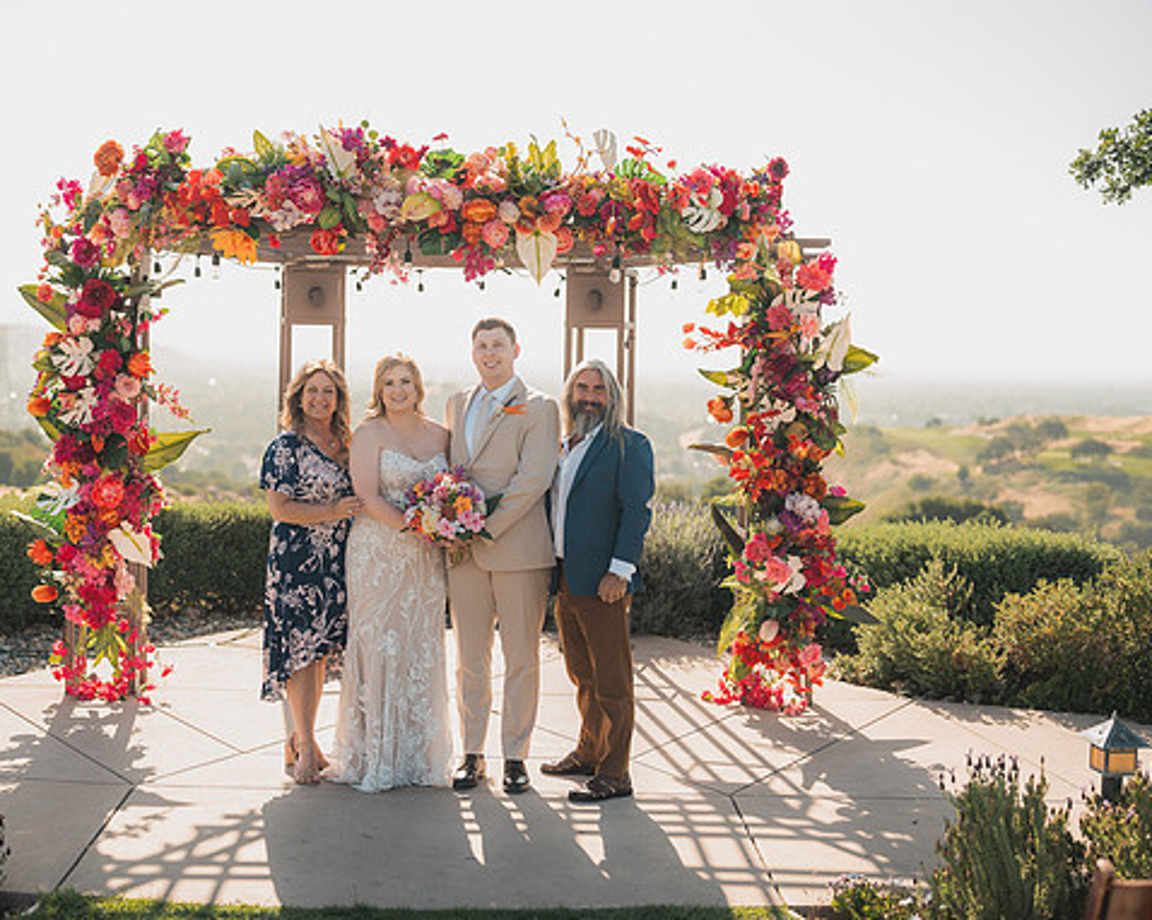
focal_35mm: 57
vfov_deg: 26.7
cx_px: 480
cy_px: 459
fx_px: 1943
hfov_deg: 33.0
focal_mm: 50
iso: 50
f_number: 2
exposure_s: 1/1000
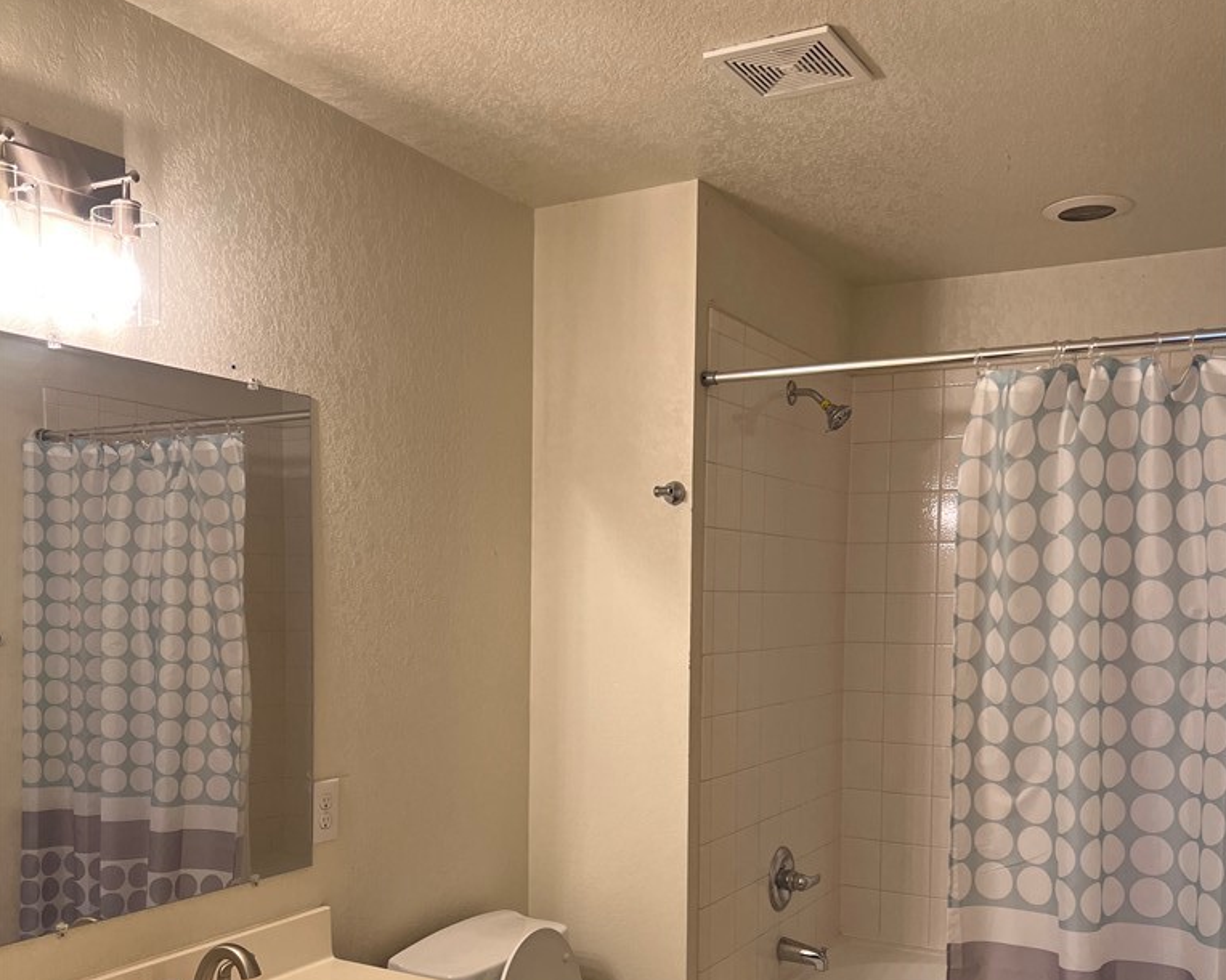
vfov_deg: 42.8
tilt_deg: -2.4
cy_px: 645
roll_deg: -0.5
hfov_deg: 52.9
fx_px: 1234
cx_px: 613
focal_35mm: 34
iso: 64
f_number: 1.5
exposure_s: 1/120
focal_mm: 5.7
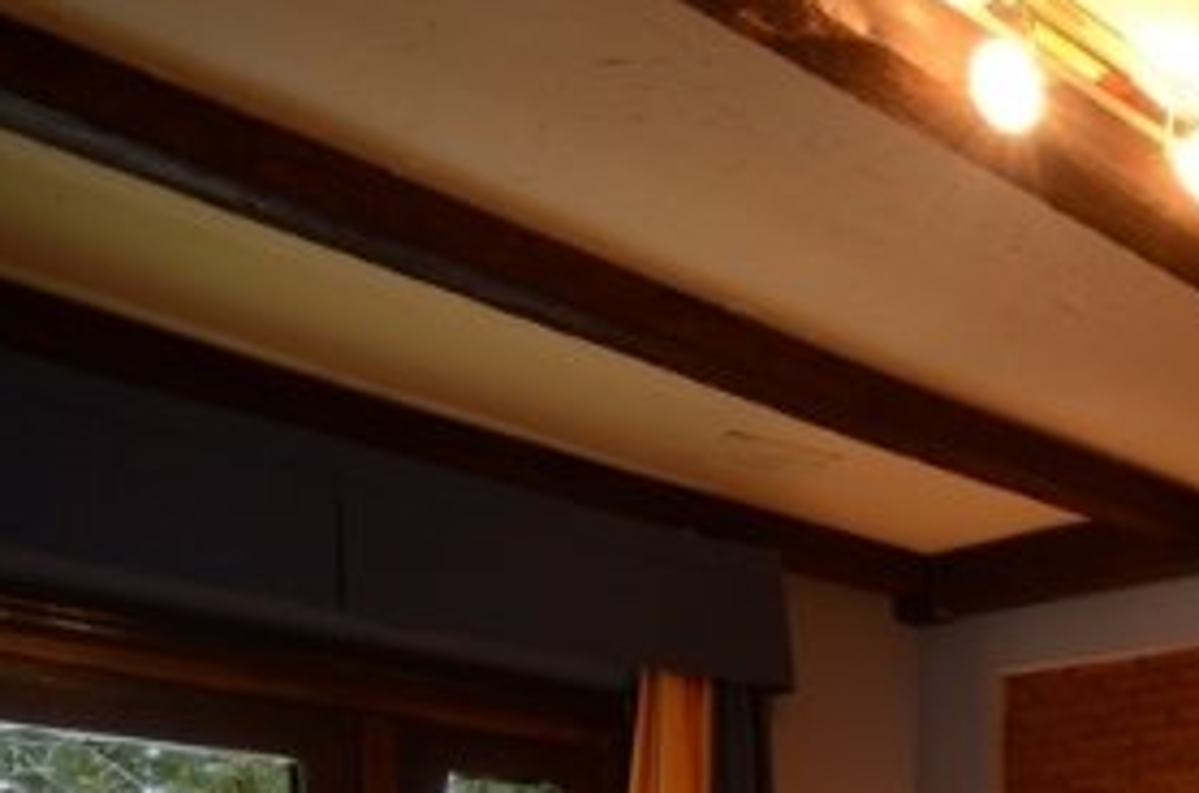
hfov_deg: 35.9
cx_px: 1298
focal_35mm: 47
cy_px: 1060
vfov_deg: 24.3
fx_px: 1576
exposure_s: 1/20
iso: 100
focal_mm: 11
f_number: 7.1
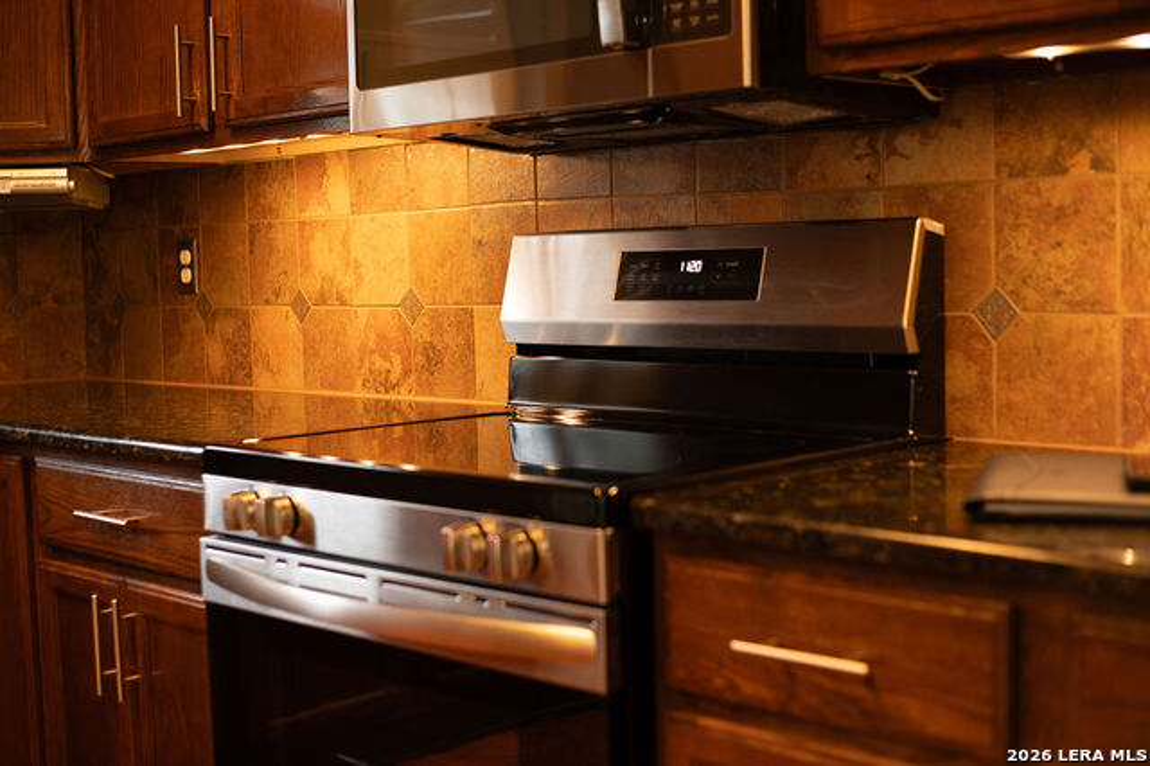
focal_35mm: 50
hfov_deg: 39.6
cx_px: 575
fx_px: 1596
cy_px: 383
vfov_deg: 27.0
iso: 1250
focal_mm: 50
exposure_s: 1/125
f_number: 2.8
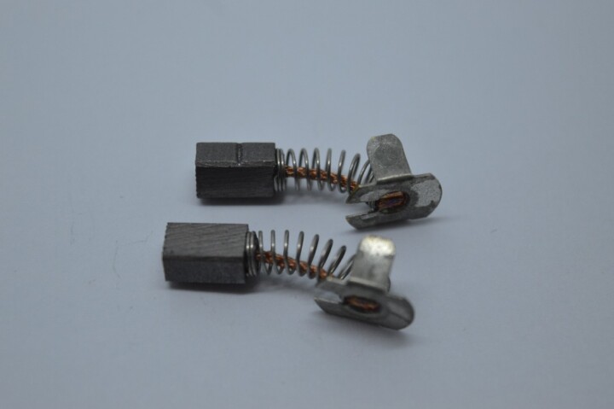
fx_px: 1406
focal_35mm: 82
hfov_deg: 24.6
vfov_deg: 16.5
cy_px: 204
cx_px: 307
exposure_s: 1/125
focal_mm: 55
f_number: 5.6
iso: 320
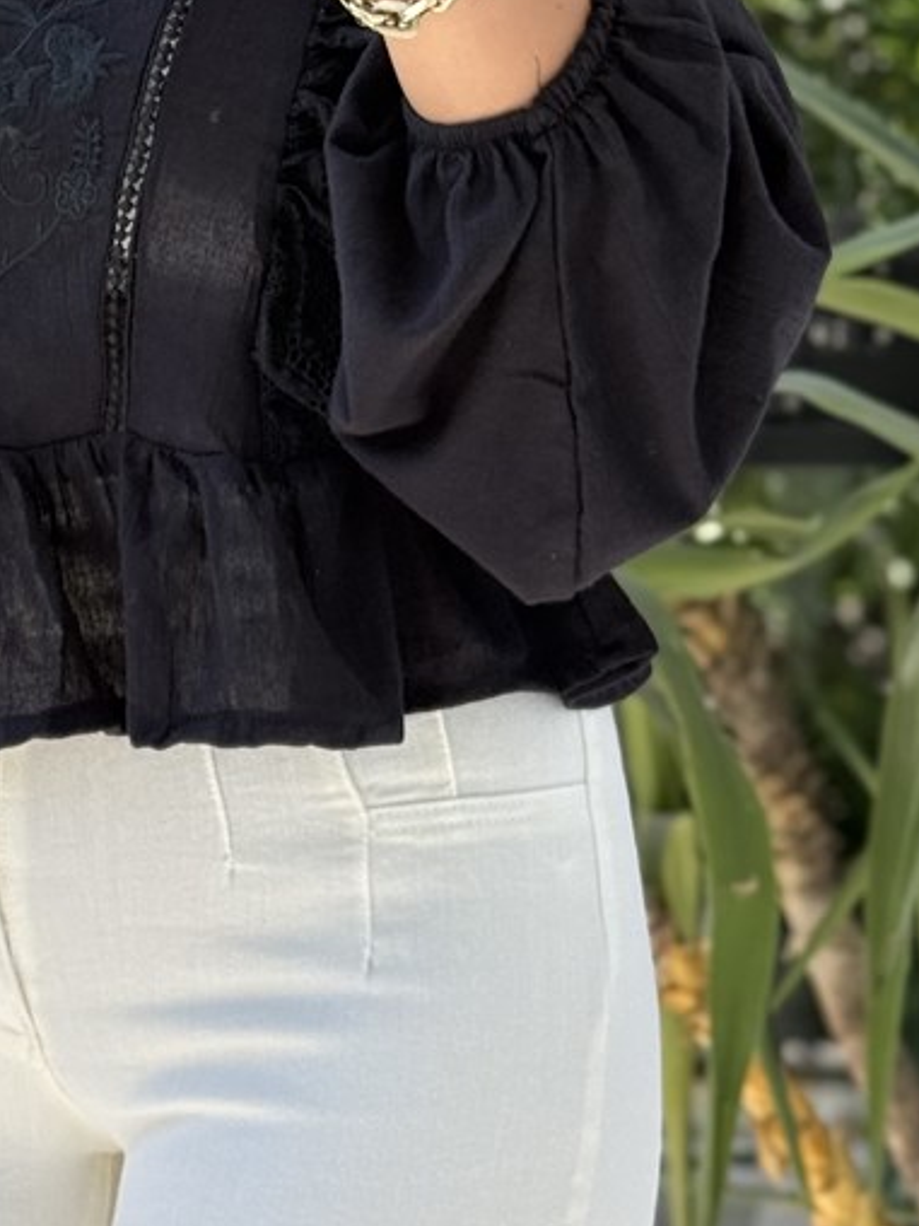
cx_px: 195
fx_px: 4460
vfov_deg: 15.5
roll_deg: +0.0
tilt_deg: -16.9
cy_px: 112
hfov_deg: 11.7
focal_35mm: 126
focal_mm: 6.76
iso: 64
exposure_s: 1/361
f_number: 1.78
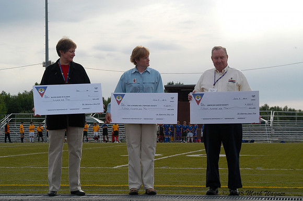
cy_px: 100
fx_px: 883
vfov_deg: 13.0
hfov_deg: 19.5
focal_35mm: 105
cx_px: 152
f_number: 11
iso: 400
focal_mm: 70
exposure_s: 1/500
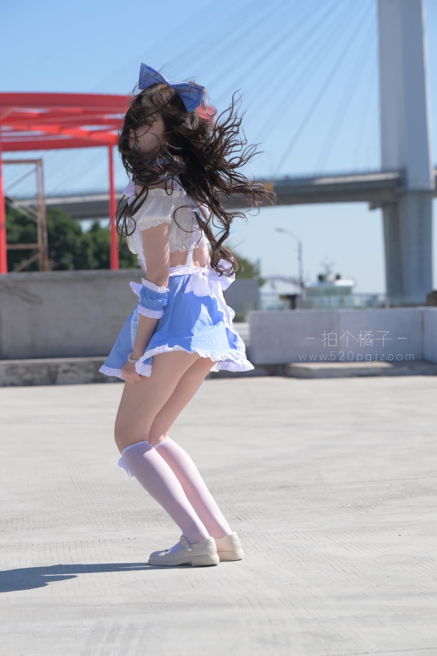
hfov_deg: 13.3
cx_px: 218
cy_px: 328
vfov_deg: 19.8
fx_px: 1875
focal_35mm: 103
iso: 360
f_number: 5.6
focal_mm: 103
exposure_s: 1/1600
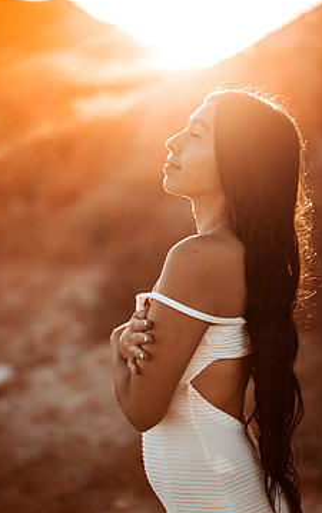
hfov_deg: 17.6
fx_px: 1037
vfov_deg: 27.8
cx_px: 199
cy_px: 277
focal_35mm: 74
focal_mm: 58
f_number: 1.4
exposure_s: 1/3200
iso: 80
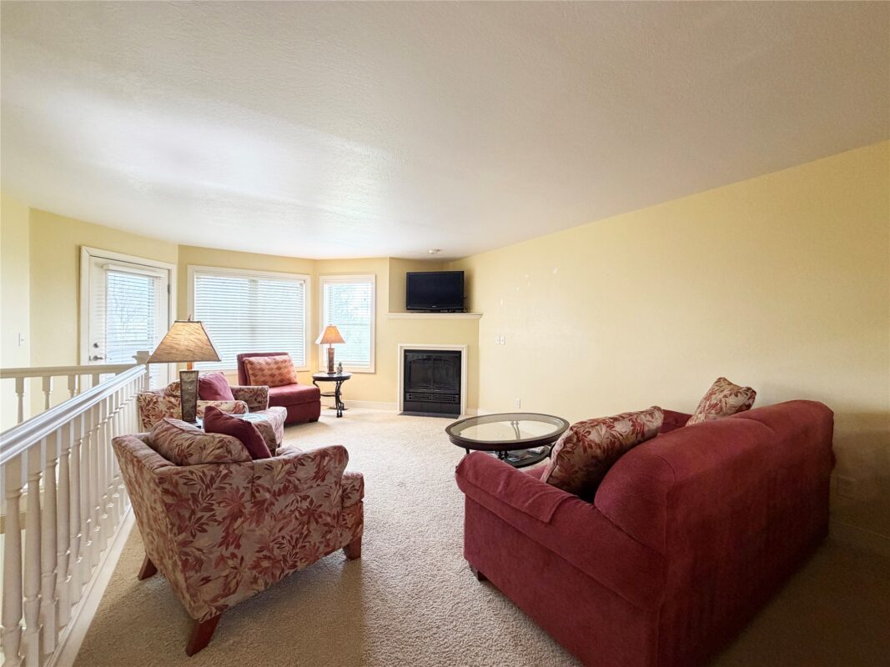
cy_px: 334
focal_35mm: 14
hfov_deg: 102.1
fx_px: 360
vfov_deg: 85.7
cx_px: 445
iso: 250
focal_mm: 2.22
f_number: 2.2
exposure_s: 1/60
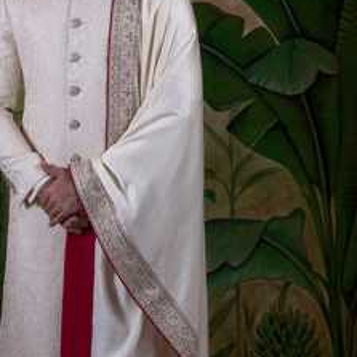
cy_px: 220
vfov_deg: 9.1
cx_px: 99
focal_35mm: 192
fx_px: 2240
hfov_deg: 9.1
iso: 640
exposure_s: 1/50
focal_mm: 96
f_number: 4
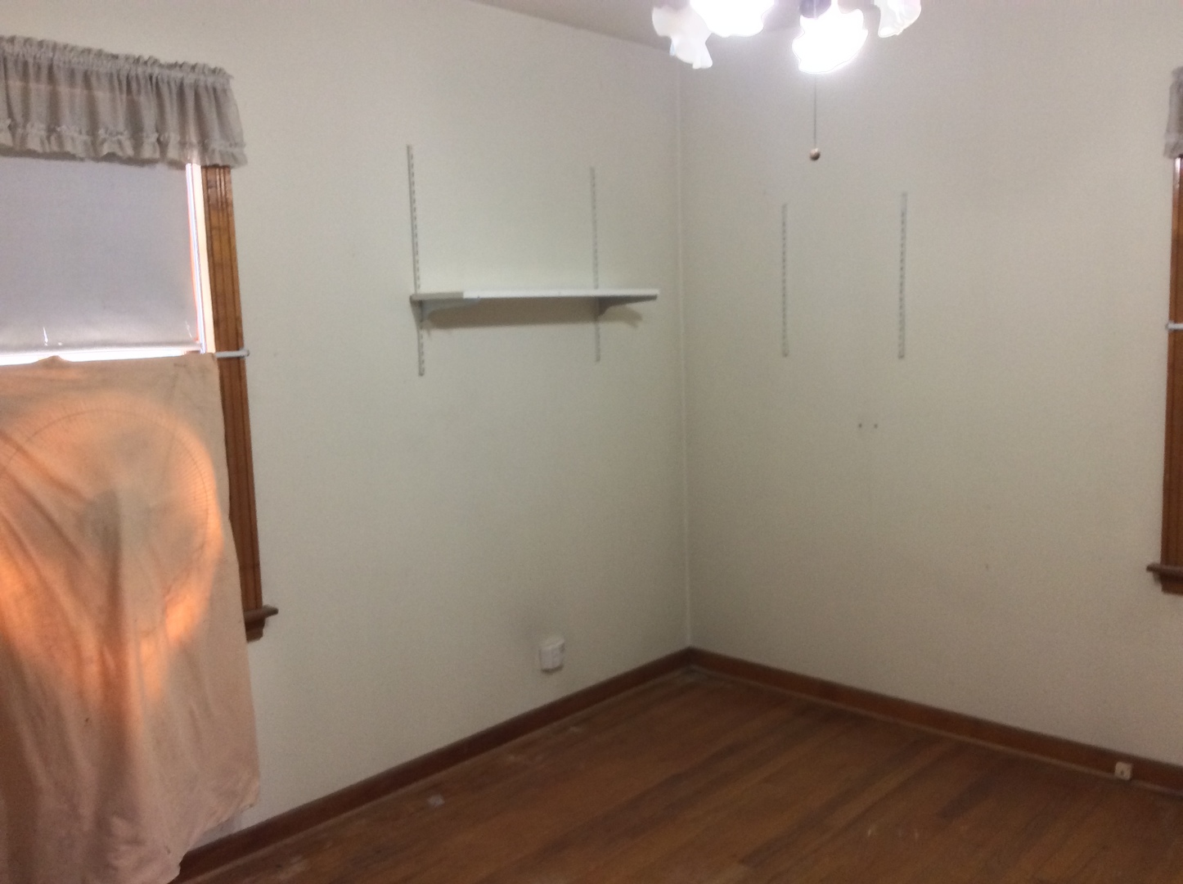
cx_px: 592
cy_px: 442
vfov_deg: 44.1
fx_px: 1092
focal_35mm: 32
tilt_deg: -7.4
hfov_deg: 56.9
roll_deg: +4.3
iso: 200
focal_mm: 3.3
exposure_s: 1/24
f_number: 2.4
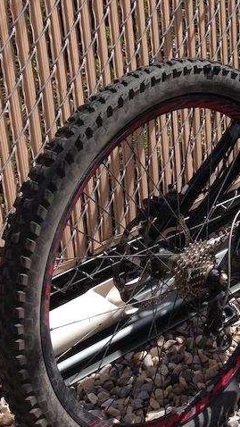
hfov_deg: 14.8
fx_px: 871
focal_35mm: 77
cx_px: 338
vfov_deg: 27.4
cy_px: 162
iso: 50
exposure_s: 1/1642
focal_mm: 4.12
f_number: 2.4
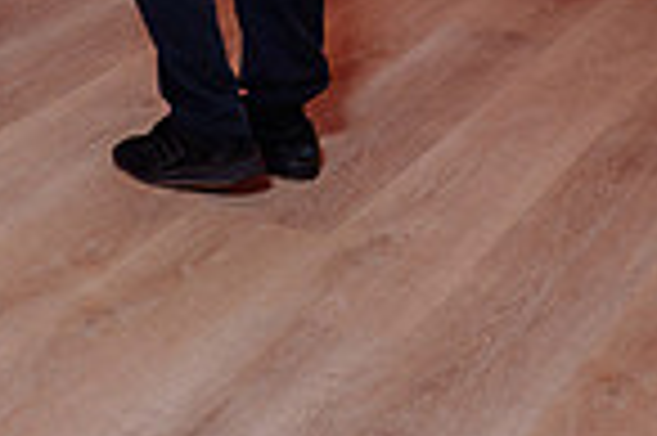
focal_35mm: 107
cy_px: -366
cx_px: -237
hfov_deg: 17.7
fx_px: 1951
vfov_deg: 11.7
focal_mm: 24
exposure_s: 1/80
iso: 1000
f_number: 3.2
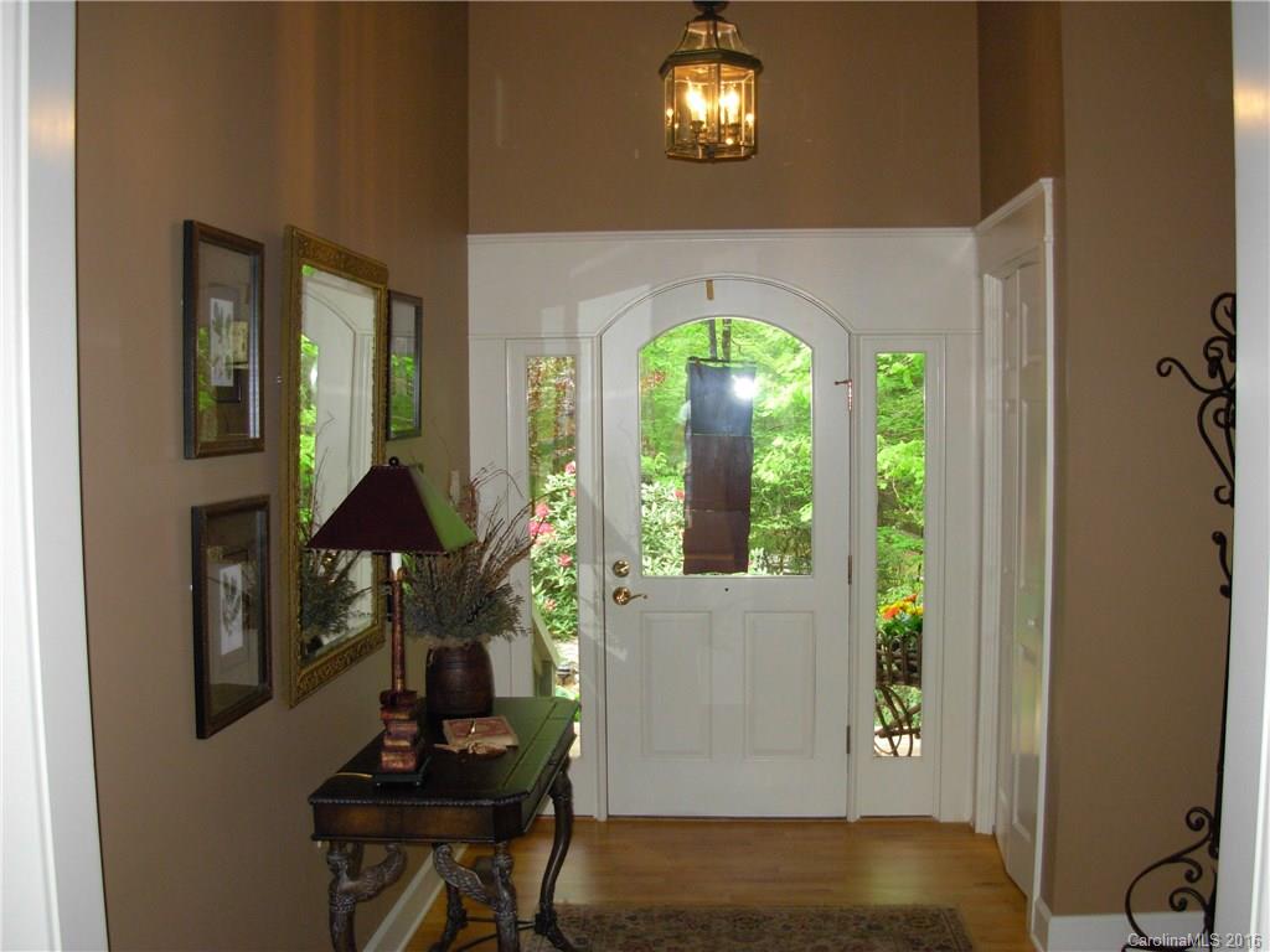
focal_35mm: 38
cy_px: 476
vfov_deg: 37.7
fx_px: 1394
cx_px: 635
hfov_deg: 49.0
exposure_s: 1/62.1
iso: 218
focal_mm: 6.3
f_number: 2.9
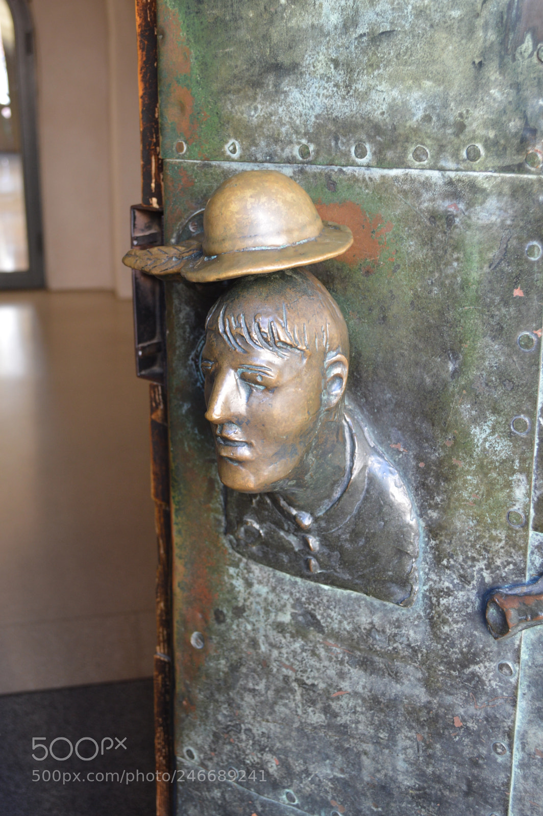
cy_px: 408
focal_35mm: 44
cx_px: 272
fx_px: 986
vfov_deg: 45.0
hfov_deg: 30.8
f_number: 4.5
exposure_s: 1/30
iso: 400
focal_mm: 29
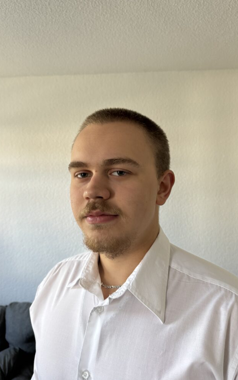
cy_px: 188
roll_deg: +2.1
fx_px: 270
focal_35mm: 26
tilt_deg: -0.5
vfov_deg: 70.4
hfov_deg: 47.6
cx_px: 119
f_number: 1.78
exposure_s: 1/78
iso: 200
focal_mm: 6.76
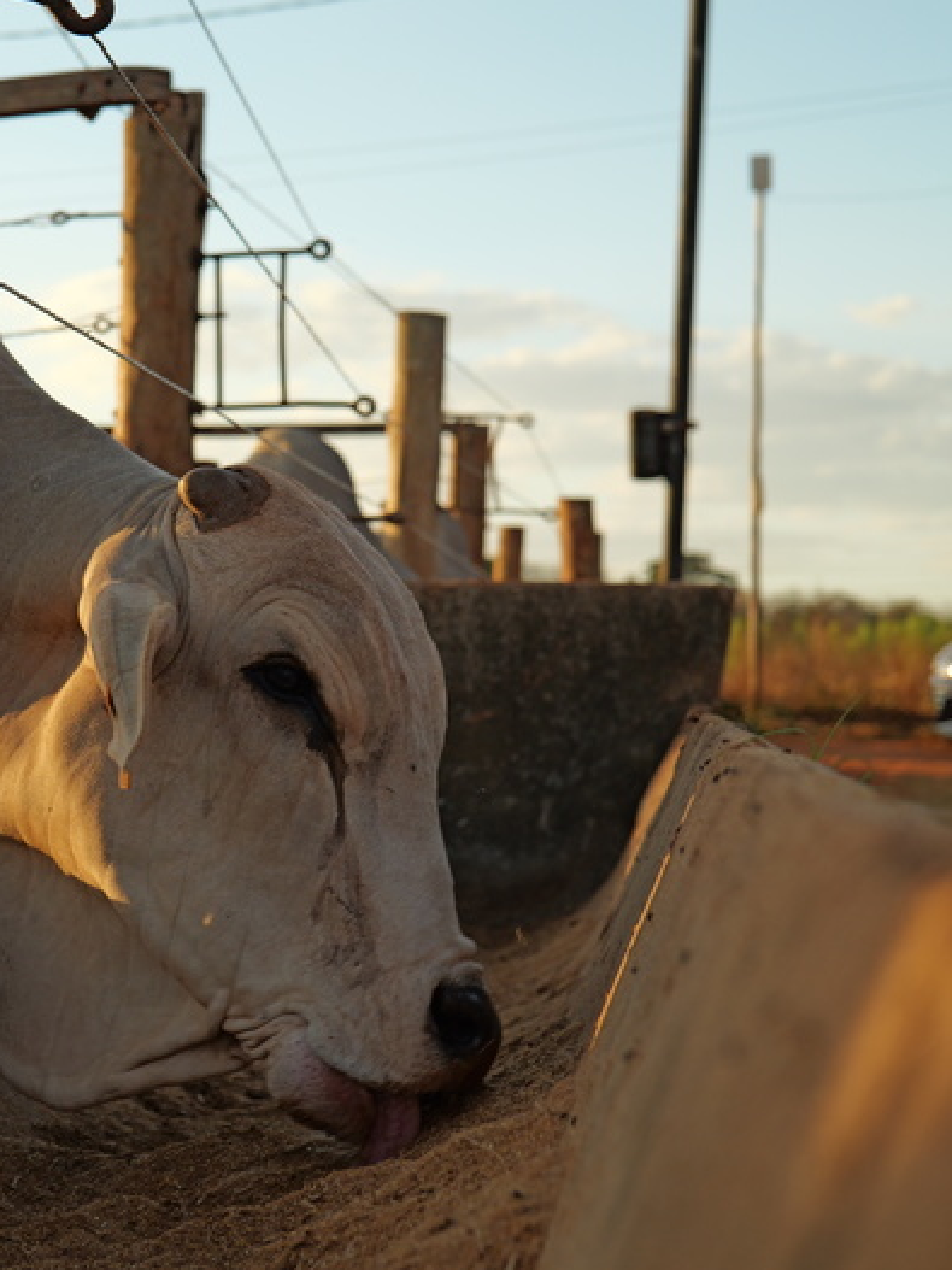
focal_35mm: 73
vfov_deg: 26.7
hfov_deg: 19.8
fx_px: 2678
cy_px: 637
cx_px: 111
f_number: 4.7
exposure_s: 1/125
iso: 640
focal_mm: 50
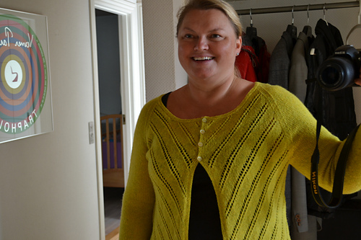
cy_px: 120
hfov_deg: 41.1
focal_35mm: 48
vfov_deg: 28.1
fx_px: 481
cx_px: 180
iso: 400
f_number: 4.8
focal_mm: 32
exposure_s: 1/40
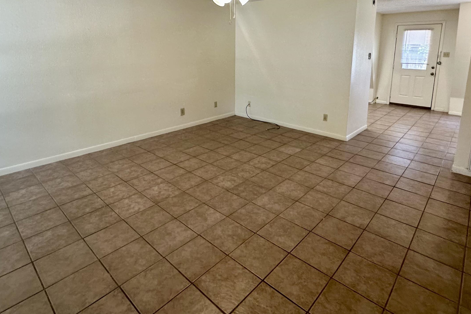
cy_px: 96
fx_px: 275
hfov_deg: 81.2
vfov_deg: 57.7
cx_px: 242
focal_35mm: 21
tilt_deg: -8.3
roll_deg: -0.2
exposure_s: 1/120
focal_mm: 2.22
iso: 200
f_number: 2.2
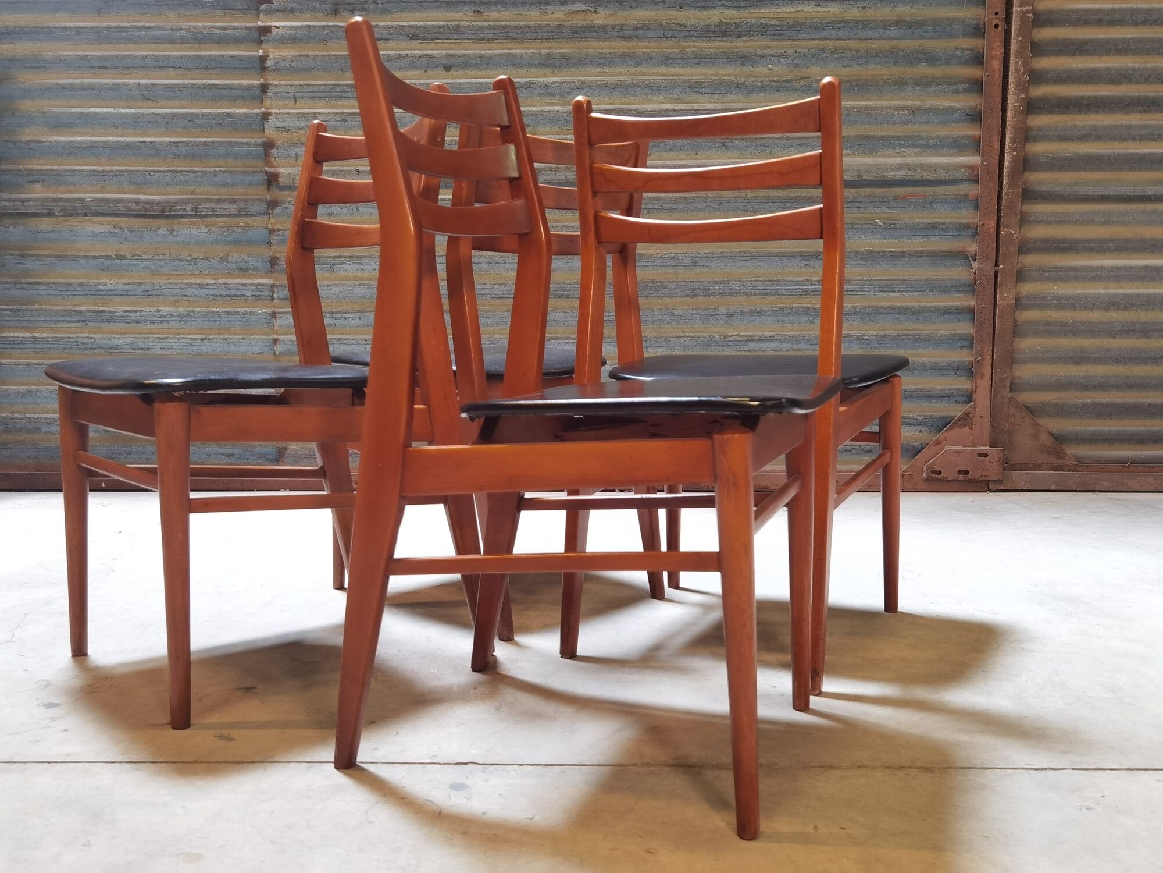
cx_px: 582
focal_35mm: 33
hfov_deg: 55.4
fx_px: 1109
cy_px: 436
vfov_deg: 42.9
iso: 320
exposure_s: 1/33.3
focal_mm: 6.71
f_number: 1.9
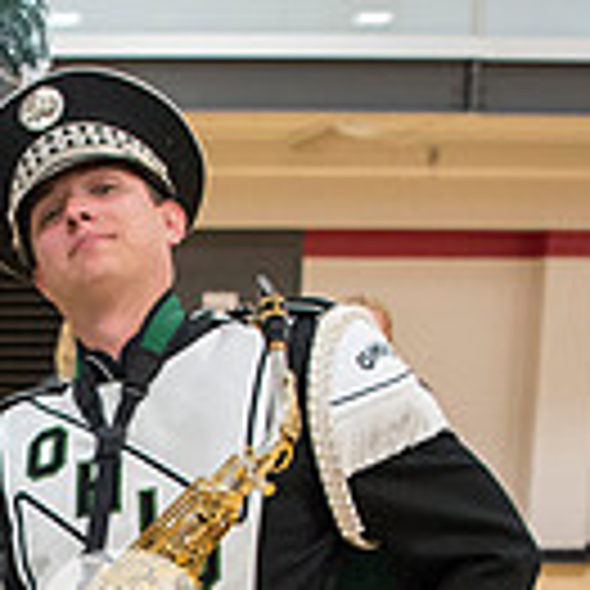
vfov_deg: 18.0
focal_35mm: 90
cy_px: 763
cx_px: -135
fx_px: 1735
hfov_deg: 18.2
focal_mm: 24
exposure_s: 1/320
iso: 2000
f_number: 3.2
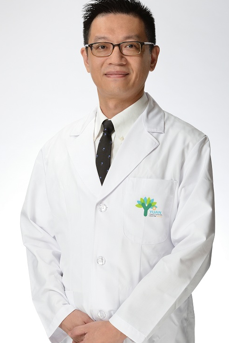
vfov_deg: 17.2
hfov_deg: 11.5
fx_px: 1134
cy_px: 180
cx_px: 114
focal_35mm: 119
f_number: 11
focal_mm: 98
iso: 125
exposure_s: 1/100
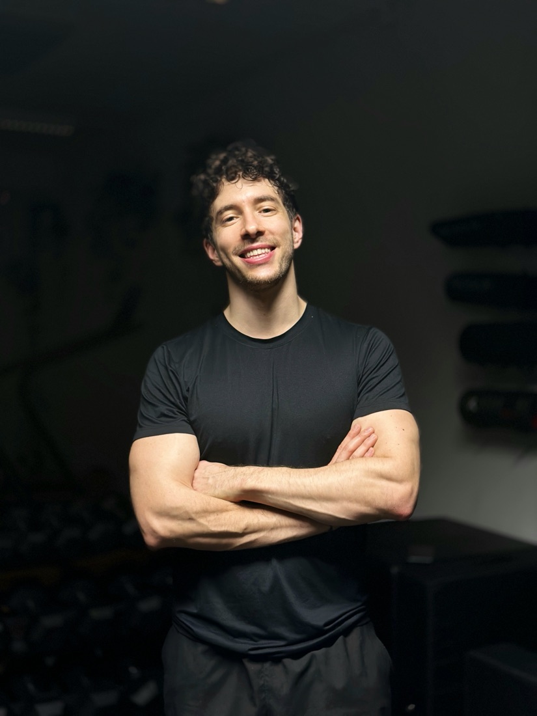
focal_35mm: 48
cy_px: 358
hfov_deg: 30.3
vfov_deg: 39.7
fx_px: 993
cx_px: 268
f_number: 1.78
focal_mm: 6.86
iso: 200
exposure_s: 1/60.2
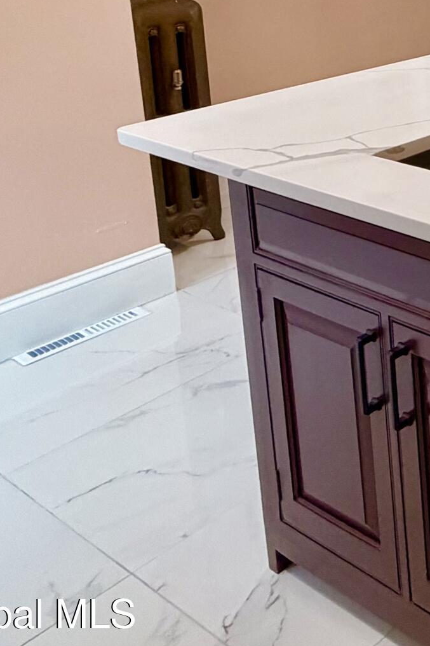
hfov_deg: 18.6
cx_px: 877
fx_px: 771
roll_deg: +0.1
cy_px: -36
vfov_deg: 38.8
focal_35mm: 43
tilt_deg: -7.4
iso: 250
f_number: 2.2
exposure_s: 1/120
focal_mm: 2.22
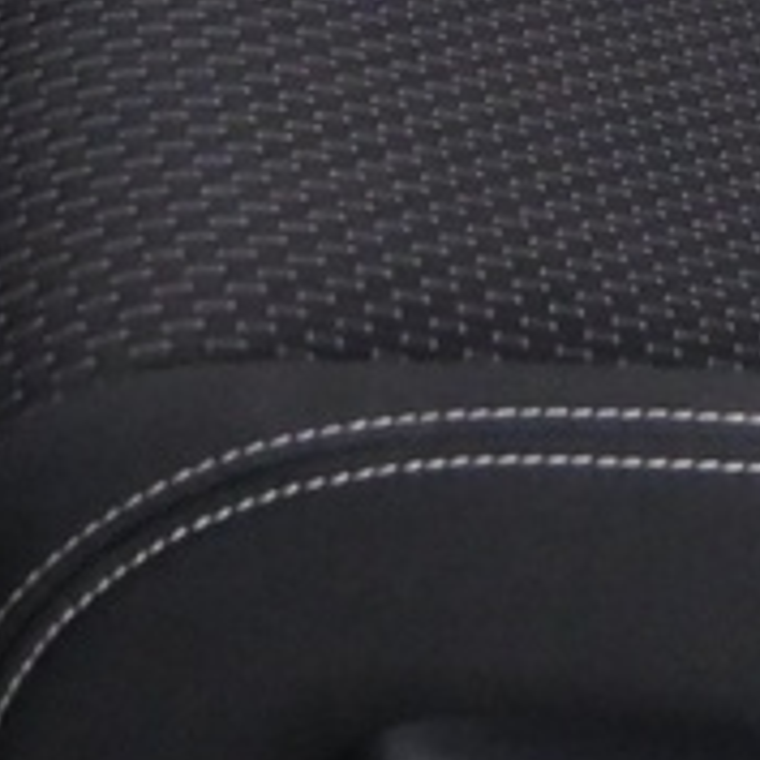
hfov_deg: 8.4
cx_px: 1988
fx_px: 4645
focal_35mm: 187
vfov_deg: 8.4
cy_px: -1189
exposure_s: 1/30
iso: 2500
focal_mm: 16
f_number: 3.5
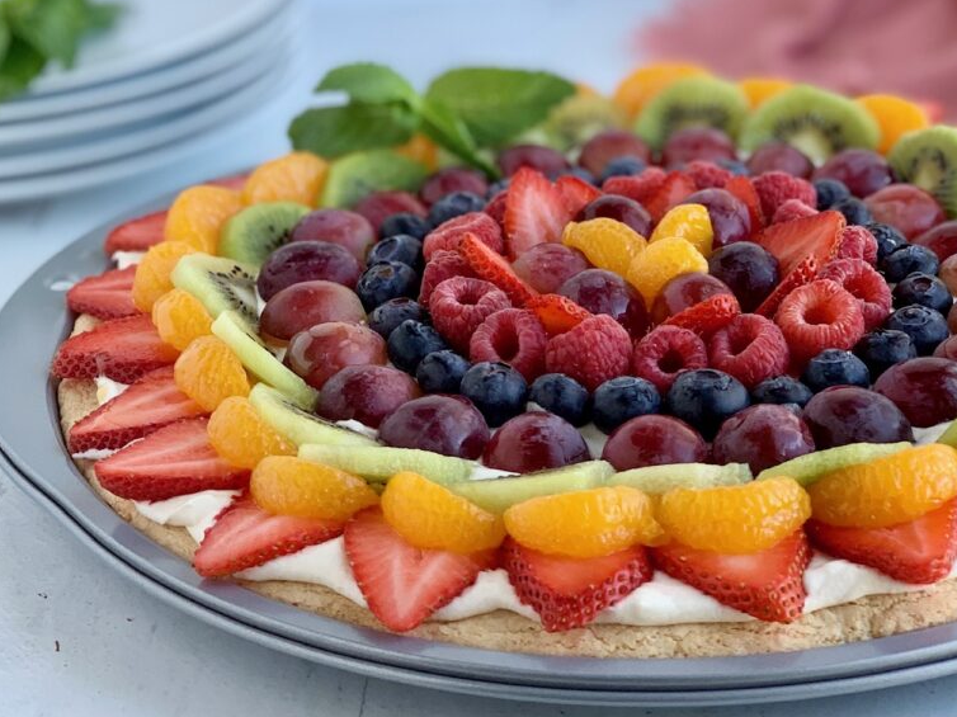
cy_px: 353
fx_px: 1465
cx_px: 480
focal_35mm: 53
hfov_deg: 36.2
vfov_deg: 27.5
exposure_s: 1/122
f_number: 2.4
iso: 40
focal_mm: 6
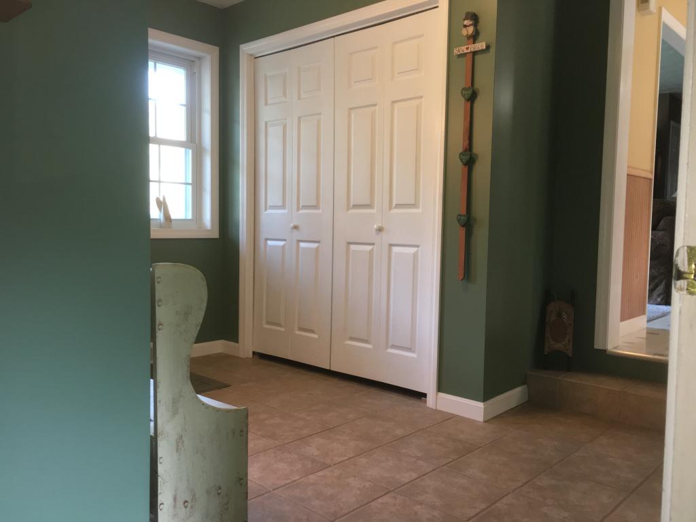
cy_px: 261
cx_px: 348
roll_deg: -1.1
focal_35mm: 29
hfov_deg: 61.7
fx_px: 583
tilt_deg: -3.1
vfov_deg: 48.2
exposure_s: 1/30
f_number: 2.2
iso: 80
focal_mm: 4.15
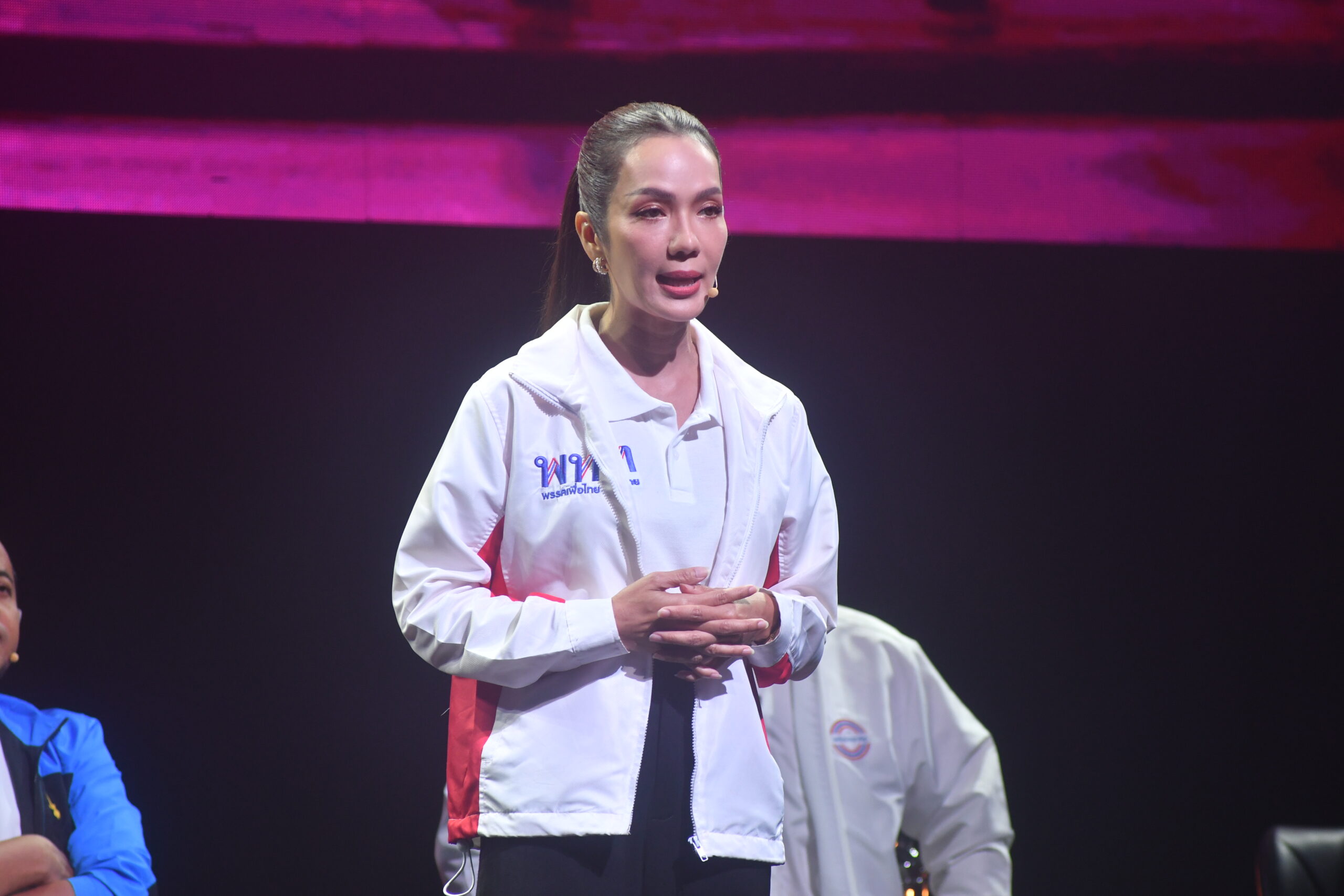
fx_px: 9520
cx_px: 672
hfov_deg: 8.1
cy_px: 448
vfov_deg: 5.4
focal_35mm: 255
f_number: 5.6
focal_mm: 170
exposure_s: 1/250
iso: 800
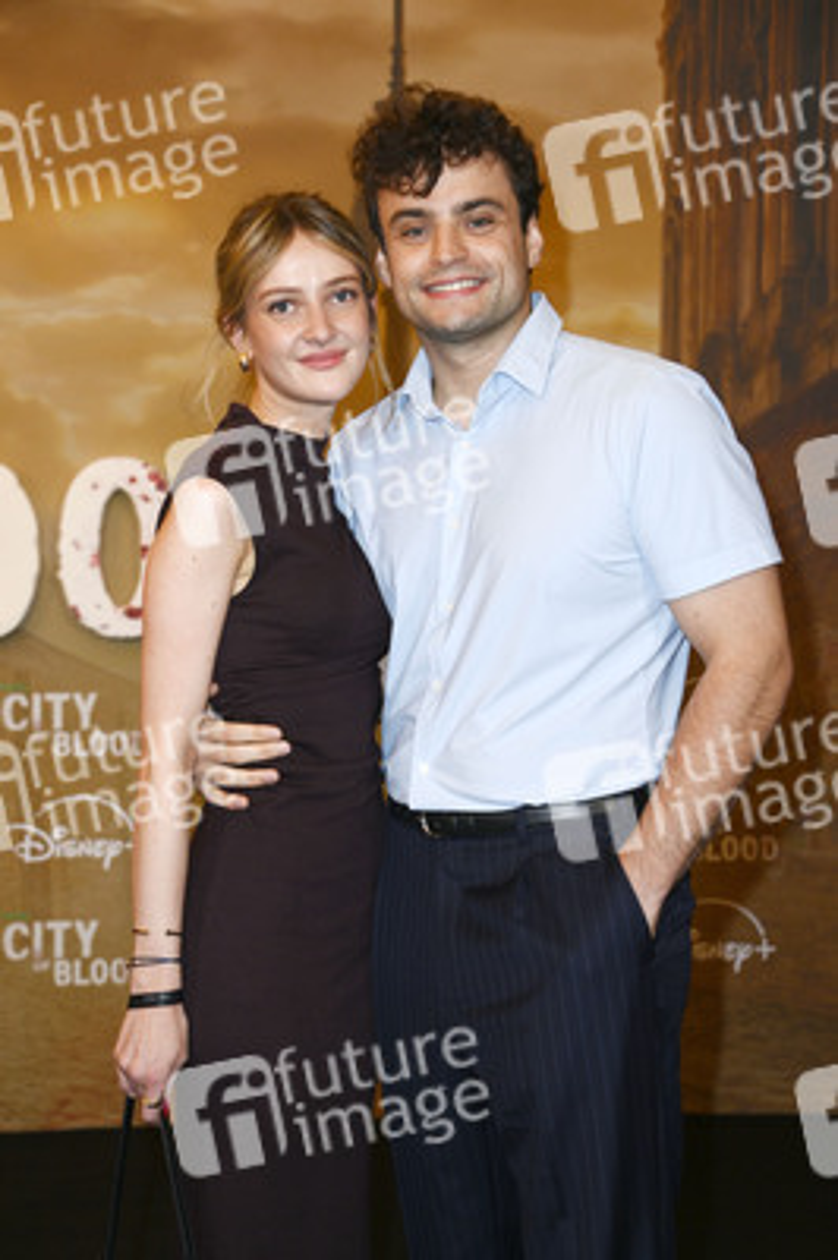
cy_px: 630
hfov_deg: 17.5
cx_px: 419
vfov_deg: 26.0
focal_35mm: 78
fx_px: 2728
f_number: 5.6
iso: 640
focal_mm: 78
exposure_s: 1/250
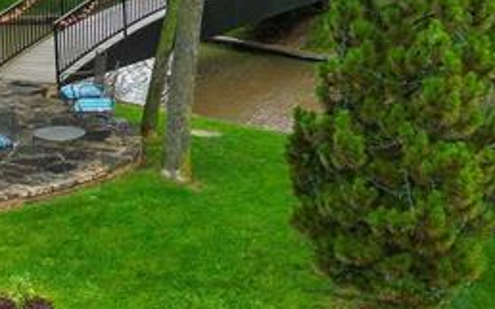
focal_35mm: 101
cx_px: 23
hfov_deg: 20.1
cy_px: 73
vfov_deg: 12.9
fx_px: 1362
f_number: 1.7
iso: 100
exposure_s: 1/20
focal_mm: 6.7
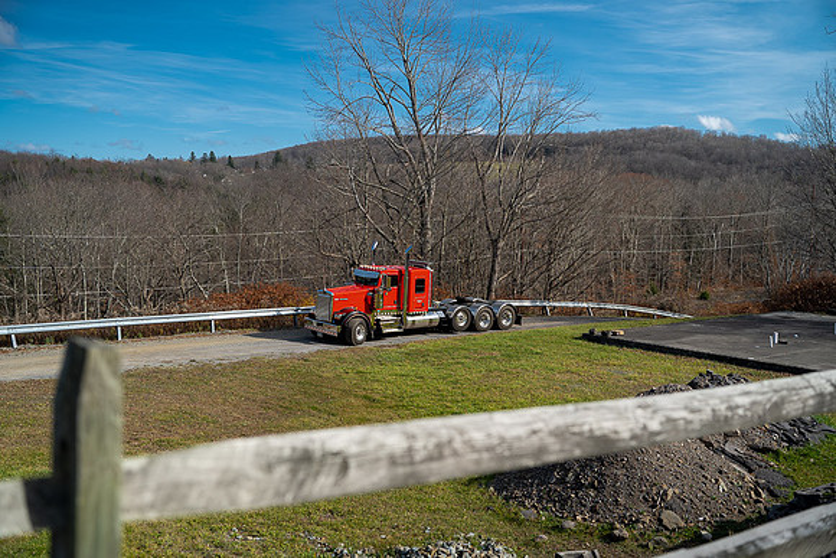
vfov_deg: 35.1
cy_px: 279
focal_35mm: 38
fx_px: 883
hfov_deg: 50.7
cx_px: 418
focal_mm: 38
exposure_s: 1/60
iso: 100
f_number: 2.5
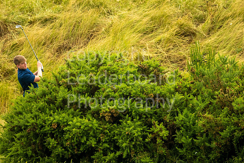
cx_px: 122
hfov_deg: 4.0
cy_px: 70
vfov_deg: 2.7
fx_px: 3479
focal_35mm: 514
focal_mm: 300
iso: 400
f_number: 4
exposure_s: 1/1000
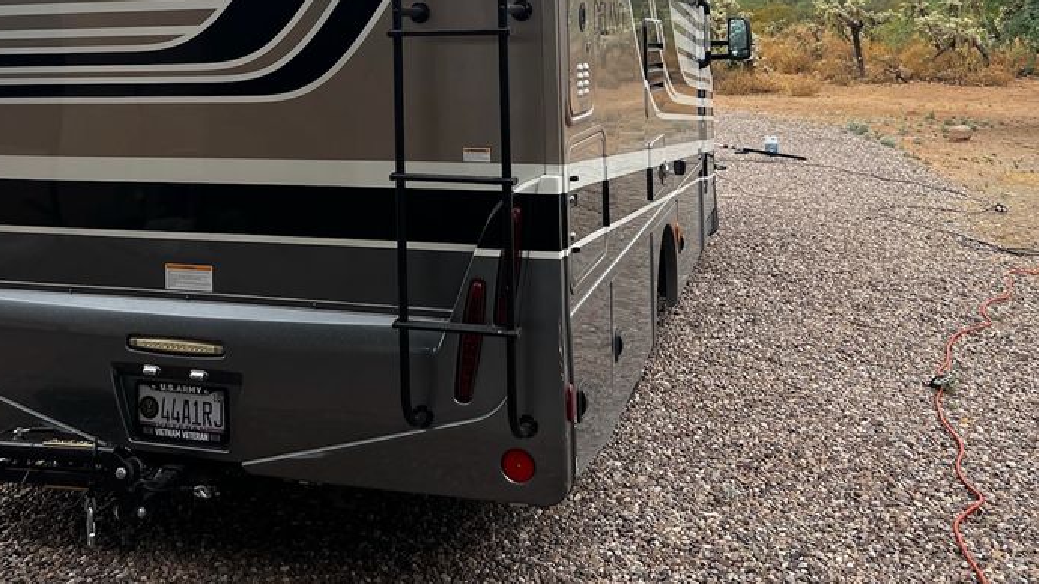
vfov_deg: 26.9
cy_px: 9
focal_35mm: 42
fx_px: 1157
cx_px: 365
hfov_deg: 47.7
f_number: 1.5
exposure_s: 1/2762
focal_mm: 5.7
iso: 50
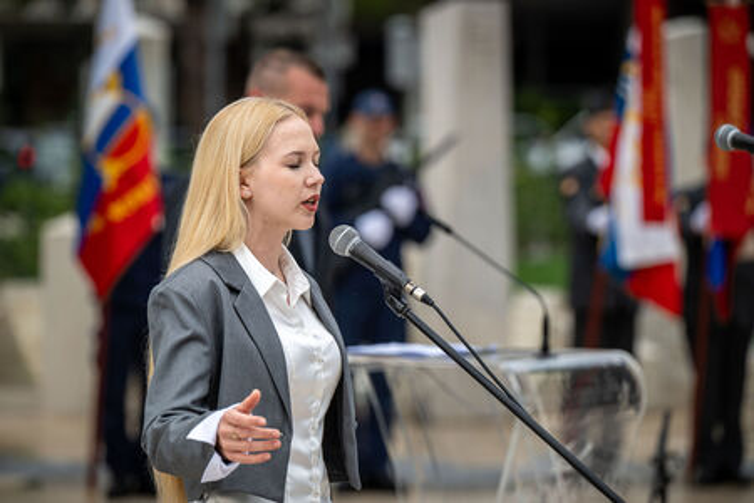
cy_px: 252
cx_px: 377
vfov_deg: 7.2
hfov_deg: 10.8
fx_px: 3979
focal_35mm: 190
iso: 64
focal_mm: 190
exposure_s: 1/400
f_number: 4
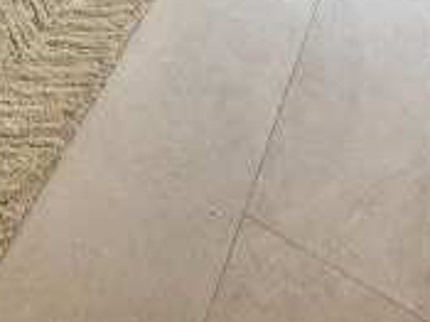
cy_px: -381
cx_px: -108
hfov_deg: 26.4
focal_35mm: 64
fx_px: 794
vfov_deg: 15.9
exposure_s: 1/120
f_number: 2.2
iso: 64
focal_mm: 2.22
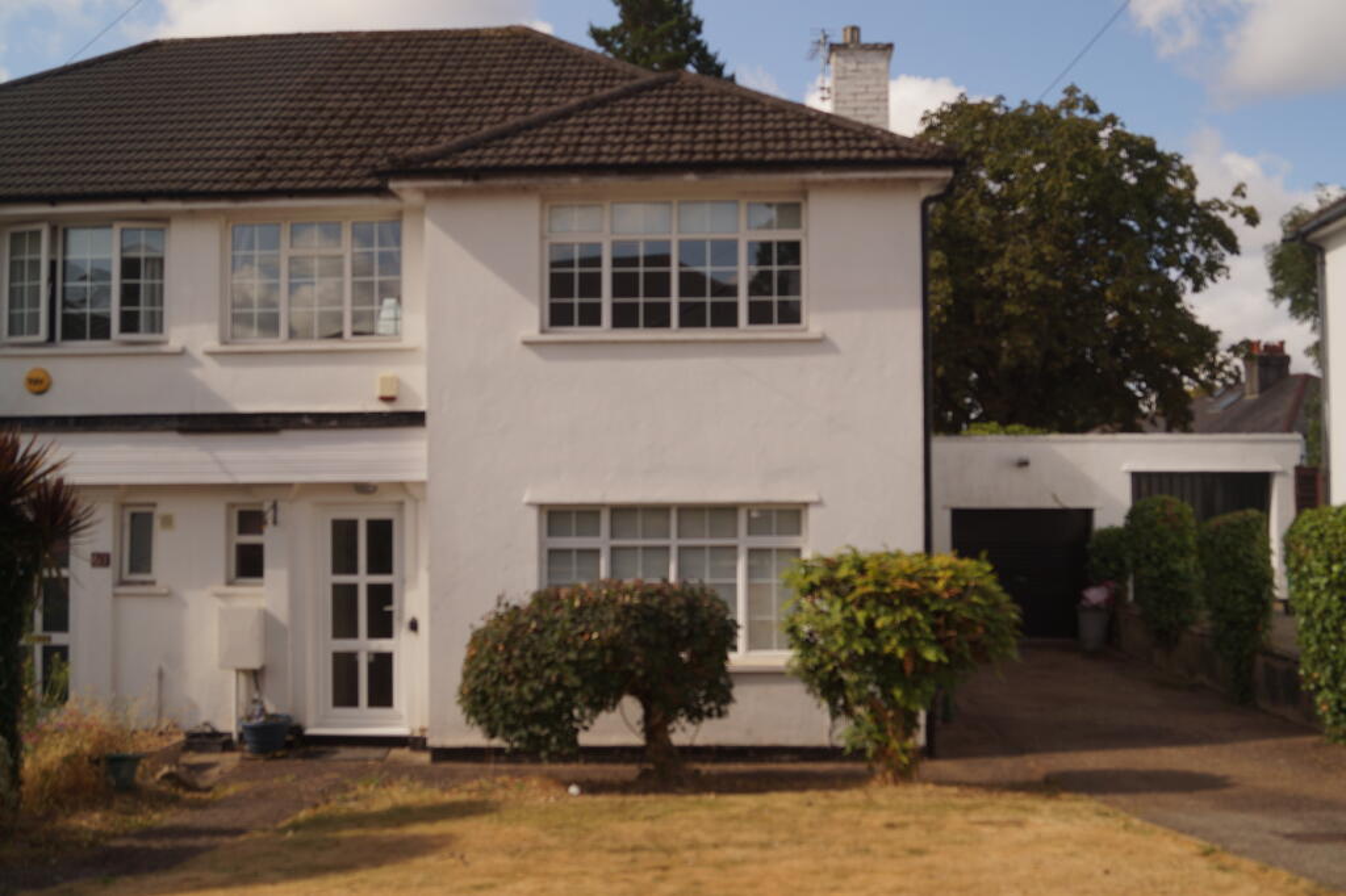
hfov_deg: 53.1
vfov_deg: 36.8
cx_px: 673
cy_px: 448
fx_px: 1345
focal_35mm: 36
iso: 100
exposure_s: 1/1000
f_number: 4.5
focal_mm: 24
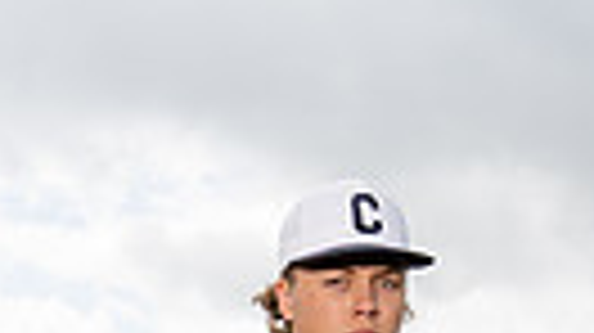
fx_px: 1747
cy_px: 891
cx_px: 292
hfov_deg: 19.3
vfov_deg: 9.3
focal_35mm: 111
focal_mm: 31
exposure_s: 1/1250
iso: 250
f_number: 4.5
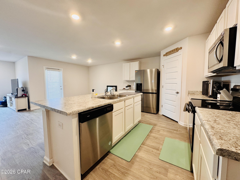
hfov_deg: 102.1
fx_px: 97
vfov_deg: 85.7
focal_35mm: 14
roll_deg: +0.3
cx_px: 120
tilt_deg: -3.7
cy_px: 90
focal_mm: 2.22
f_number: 2.2
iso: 160
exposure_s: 1/60
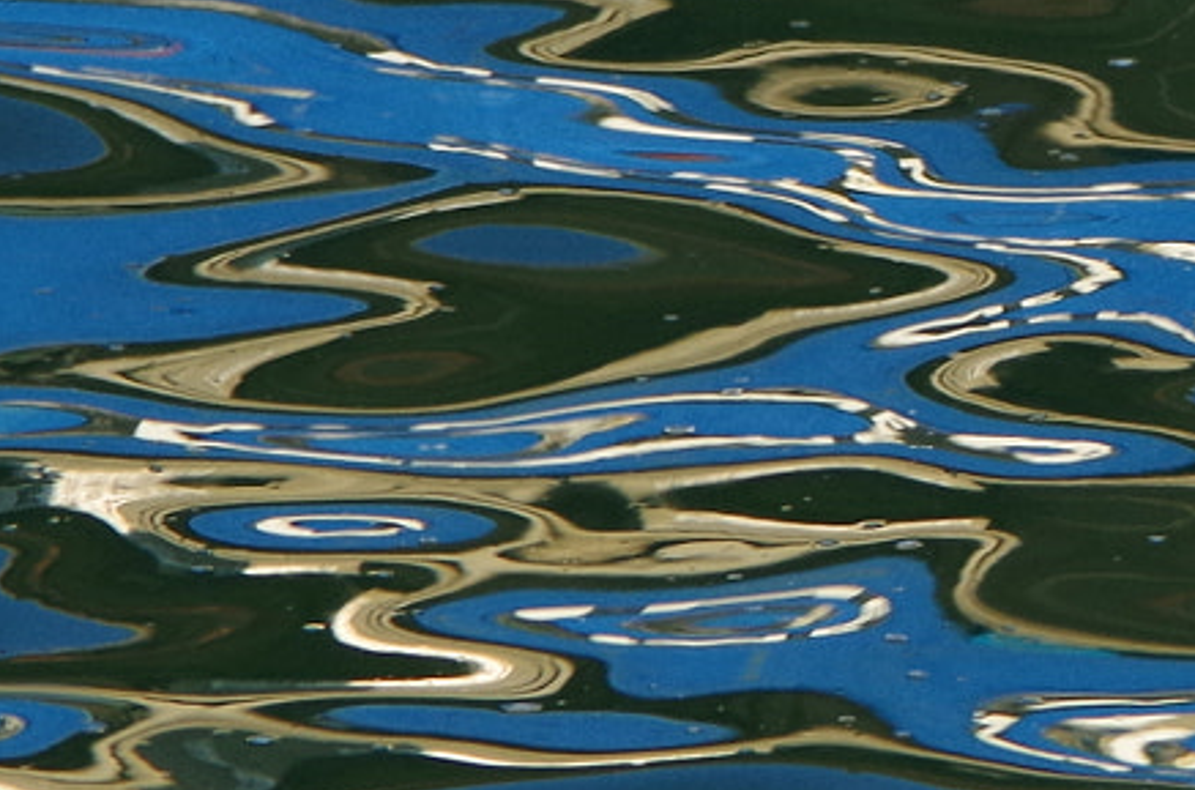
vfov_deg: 0.9
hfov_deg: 1.3
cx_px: 1767
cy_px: 11
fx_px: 51255
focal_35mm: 1548
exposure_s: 1/250
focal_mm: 220
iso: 400
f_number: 10
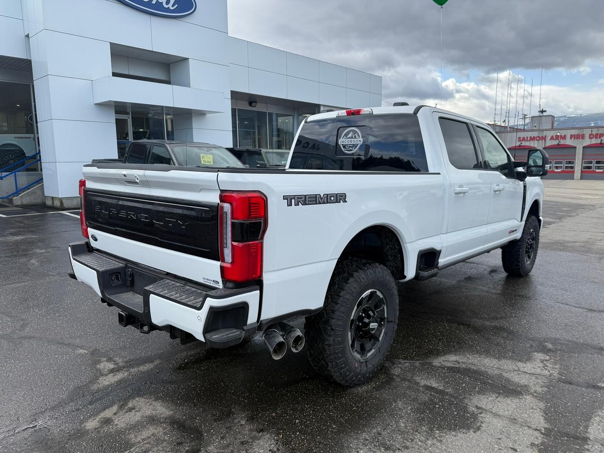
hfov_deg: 71.6
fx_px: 419
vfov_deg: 56.8
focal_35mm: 24
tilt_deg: -3.2
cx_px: 302
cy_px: 226
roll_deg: +2.3
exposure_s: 1/2232
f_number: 1.78
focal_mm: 6.76
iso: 80
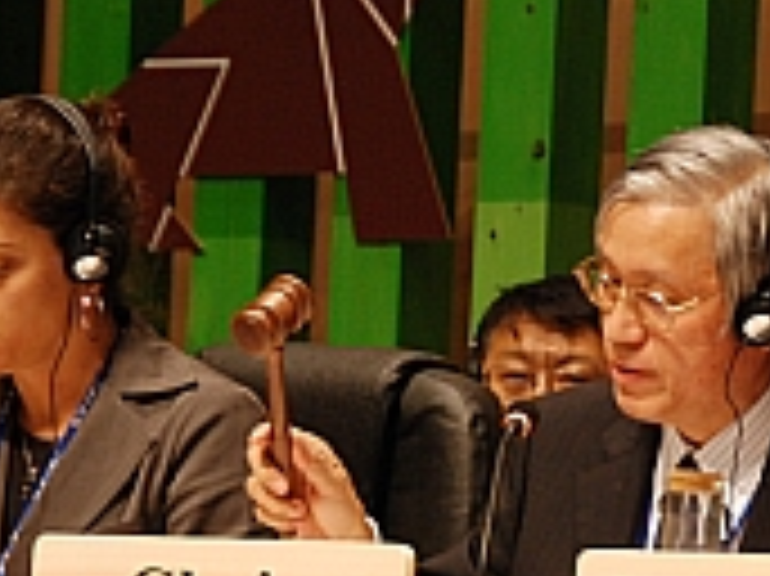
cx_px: 581
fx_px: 7894
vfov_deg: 4.2
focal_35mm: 355
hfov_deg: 5.6
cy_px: 382
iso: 800
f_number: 5.6
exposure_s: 1/60
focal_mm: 105
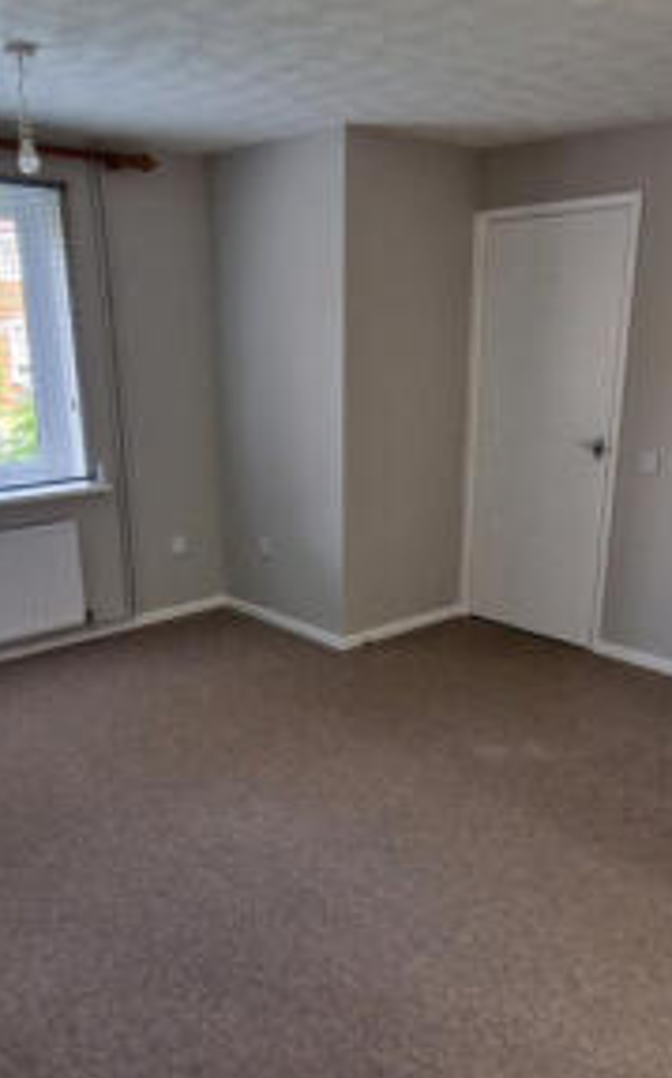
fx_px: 822
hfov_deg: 44.4
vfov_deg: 66.0
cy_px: 637
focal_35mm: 28
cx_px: 366
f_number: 2.2
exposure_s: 1/50
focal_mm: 2.2
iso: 125
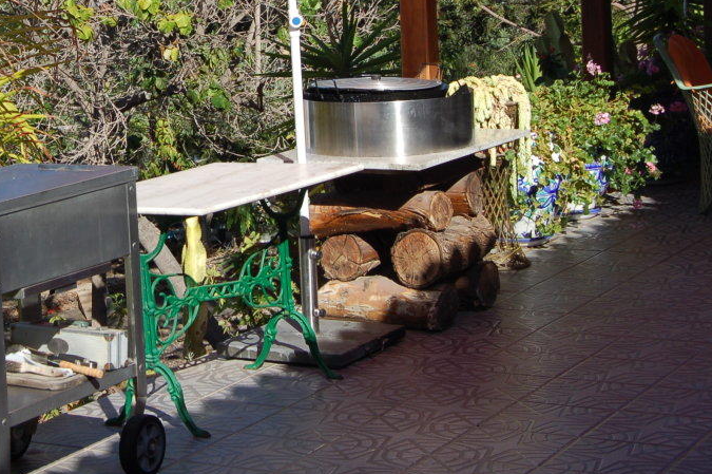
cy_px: 47
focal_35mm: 91
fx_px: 1798
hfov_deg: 22.0
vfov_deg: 14.8
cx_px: 113
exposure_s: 1/320
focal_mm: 32
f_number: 9
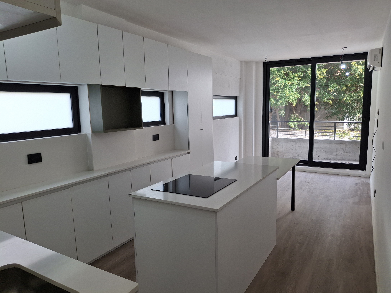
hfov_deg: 69.4
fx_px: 282
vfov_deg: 54.9
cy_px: 146
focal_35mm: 25
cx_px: 196
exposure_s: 1/154
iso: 32
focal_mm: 4.69
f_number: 1.8
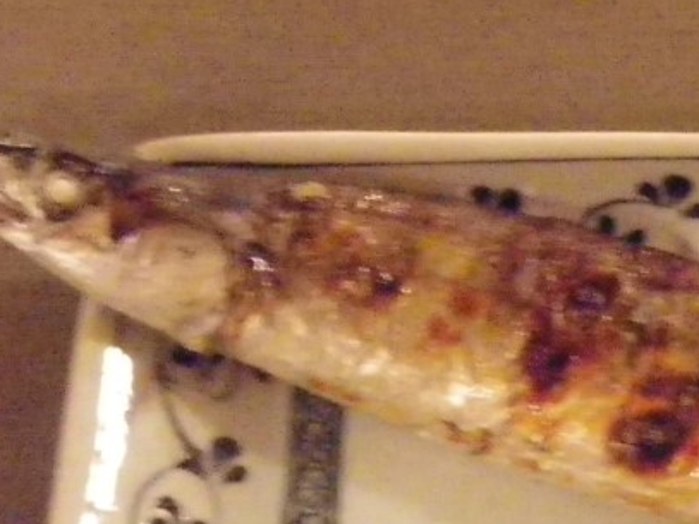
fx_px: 1776
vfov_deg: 16.7
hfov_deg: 20.9
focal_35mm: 88
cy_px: 409
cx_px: 816
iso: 800
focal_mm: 6.2
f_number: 3.8
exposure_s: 1/8
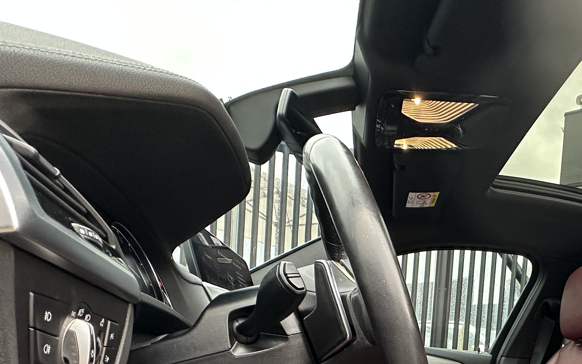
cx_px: 504
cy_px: 444
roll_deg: -5.7
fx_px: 492
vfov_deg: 32.8
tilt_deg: -3.8
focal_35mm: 31
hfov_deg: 54.7
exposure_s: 1/99
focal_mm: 2.22
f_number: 2.2
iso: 250
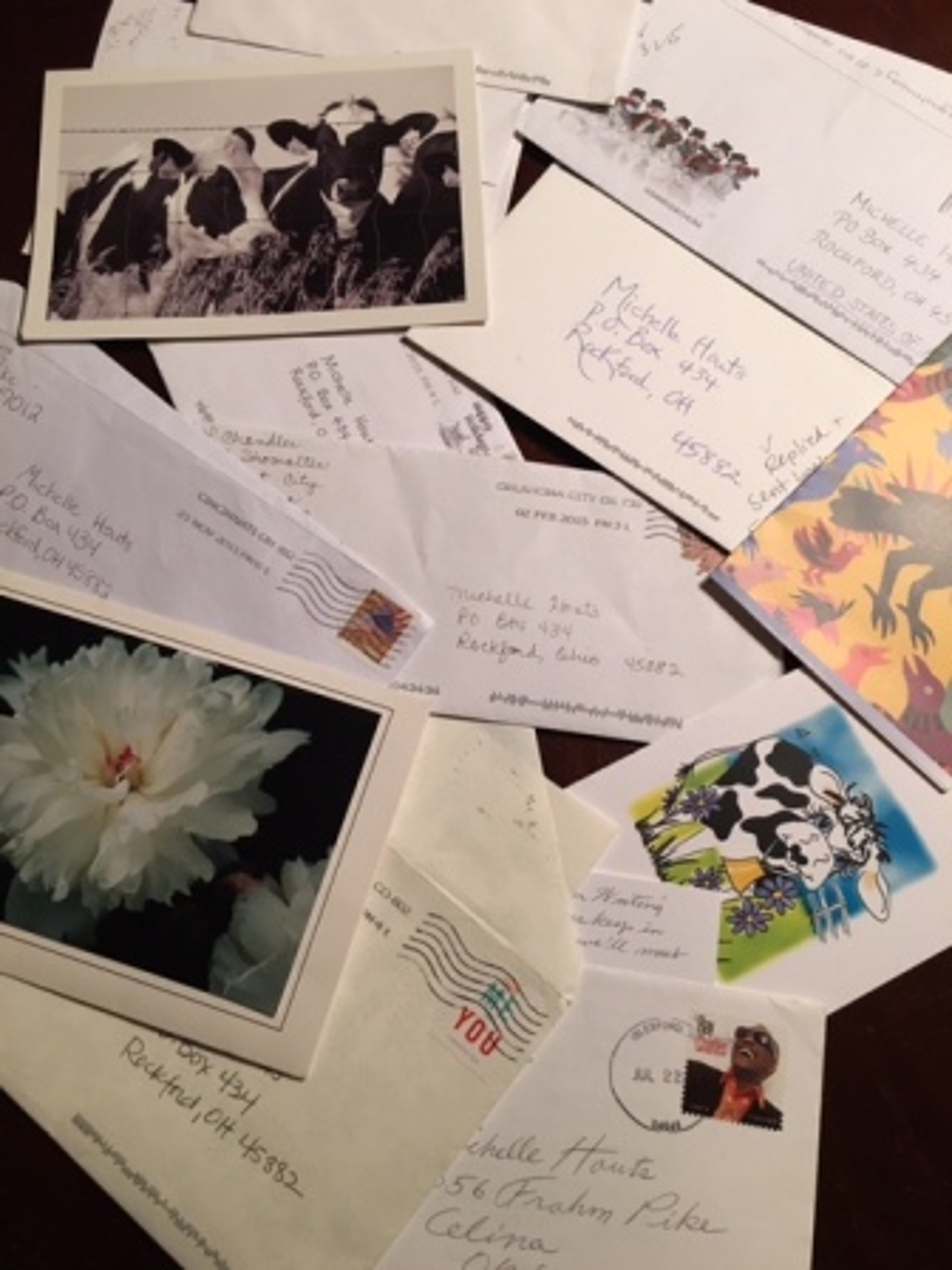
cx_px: 476
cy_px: 635
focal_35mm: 29
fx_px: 1063
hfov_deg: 48.2
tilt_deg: -73.6
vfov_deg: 61.7
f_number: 2.2
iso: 100
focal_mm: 4.15
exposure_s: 1/30
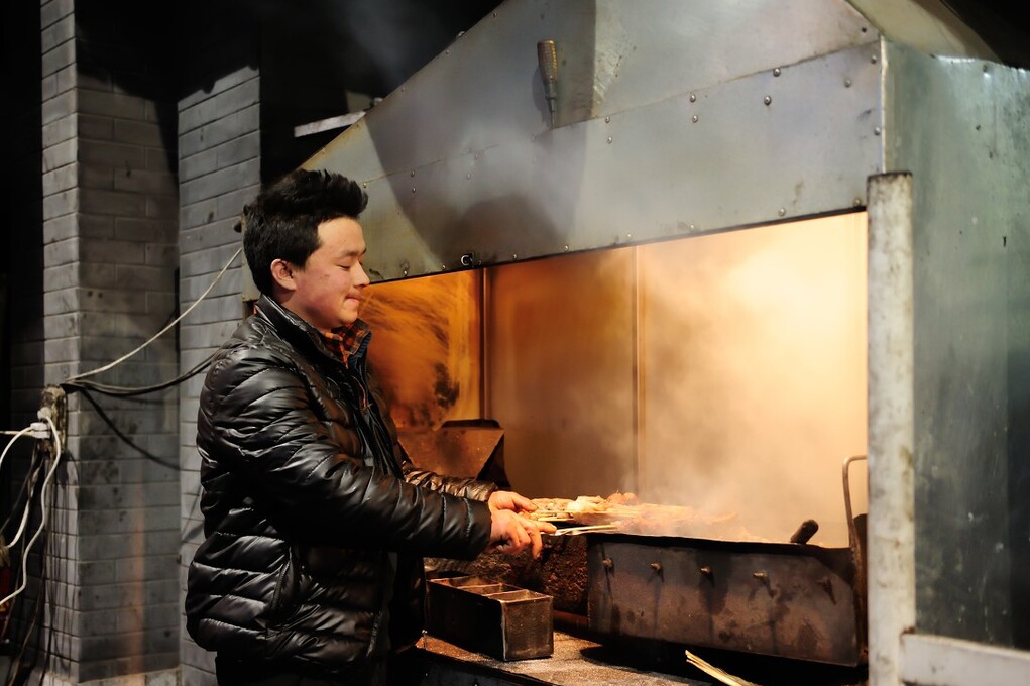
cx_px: 476
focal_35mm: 47
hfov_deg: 41.9
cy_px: 374
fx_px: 1344
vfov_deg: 28.6
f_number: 2.8
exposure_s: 1/80
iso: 1600
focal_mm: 40
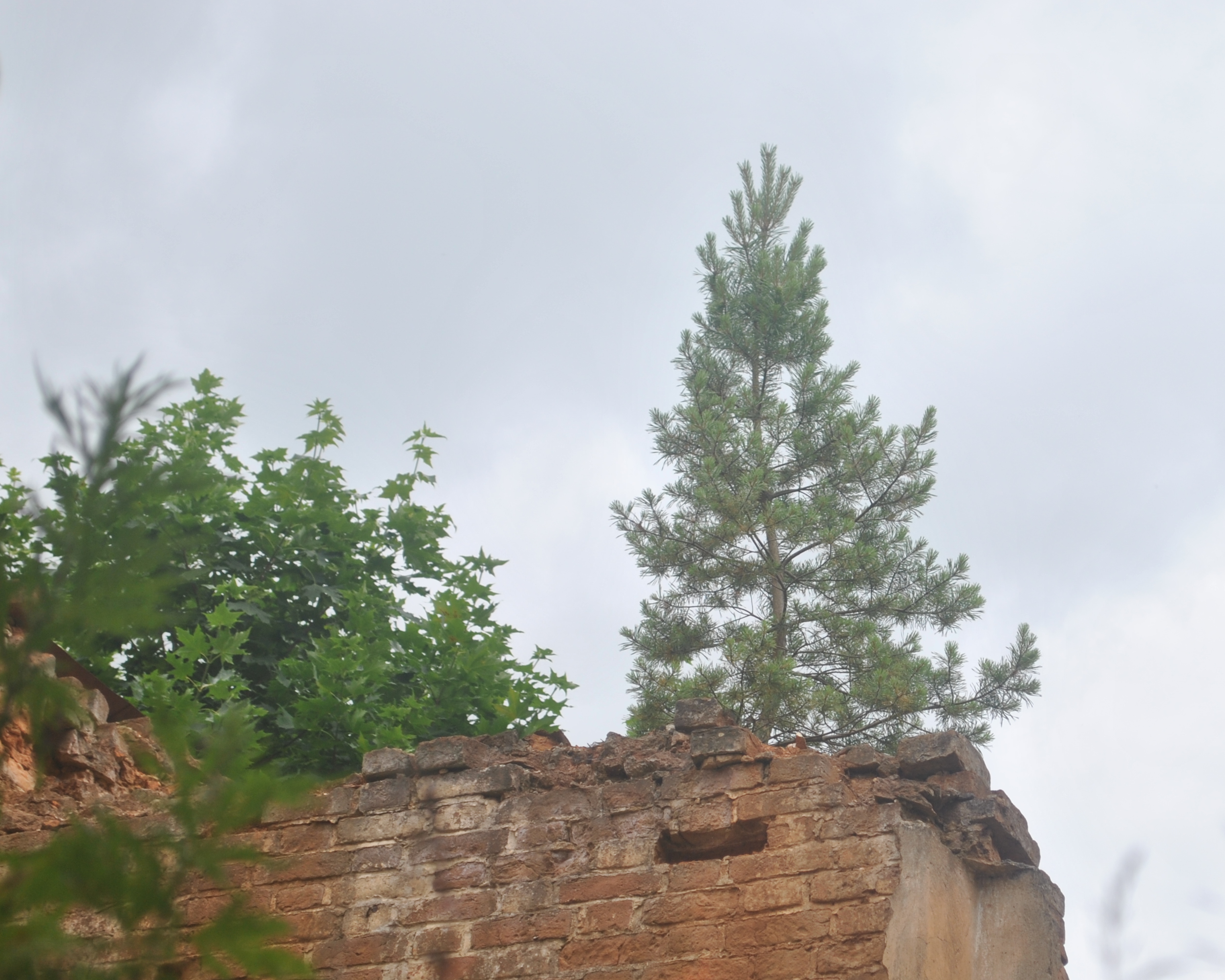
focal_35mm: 120
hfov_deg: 16.0
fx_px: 4341
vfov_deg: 12.9
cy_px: 577
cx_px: 780
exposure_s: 1/160
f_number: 6.3
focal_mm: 55
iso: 100
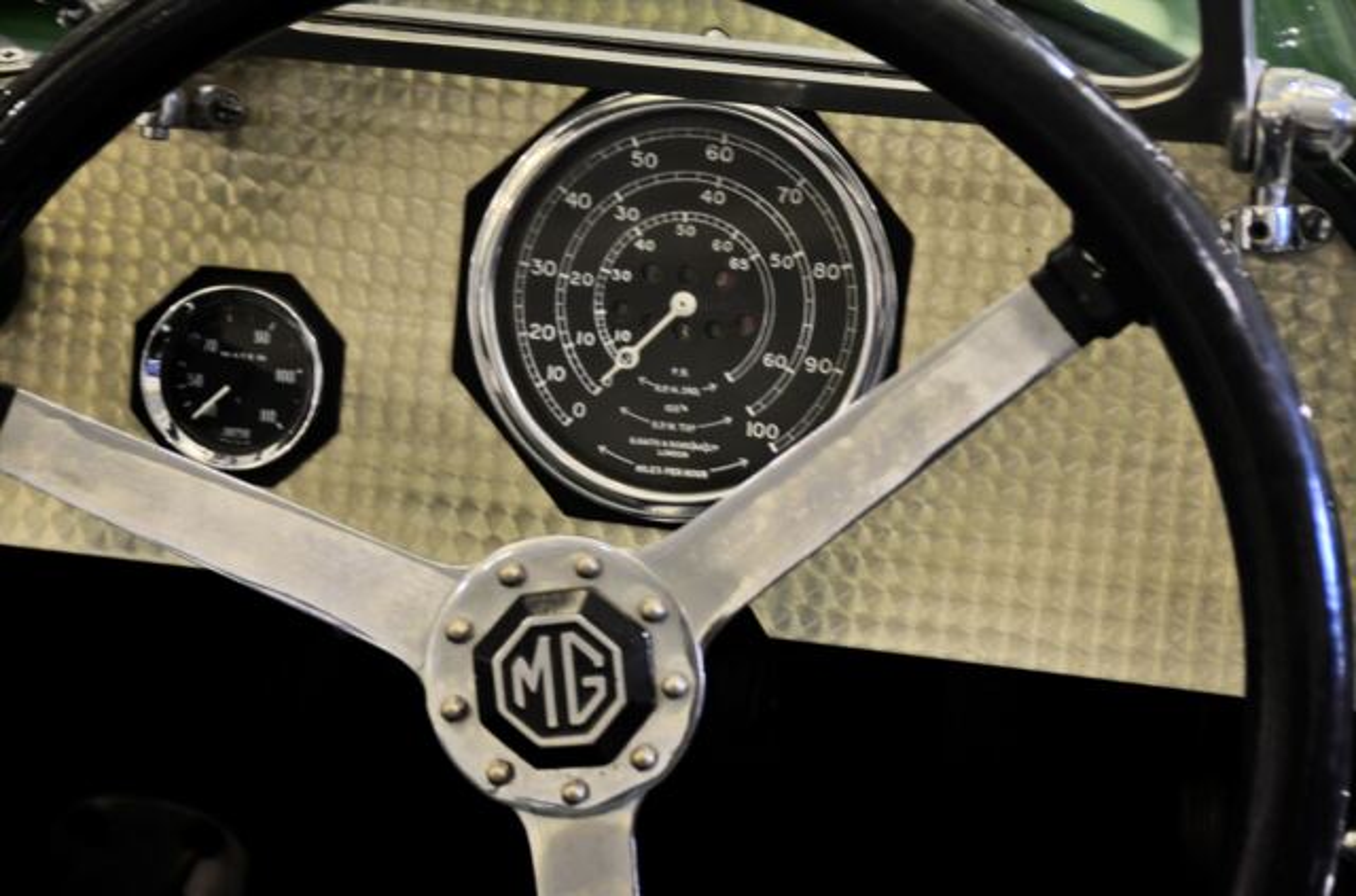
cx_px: 678
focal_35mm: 142
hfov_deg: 14.4
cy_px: 448
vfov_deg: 9.6
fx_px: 5353
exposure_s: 1/8
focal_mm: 95
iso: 400
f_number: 5.3
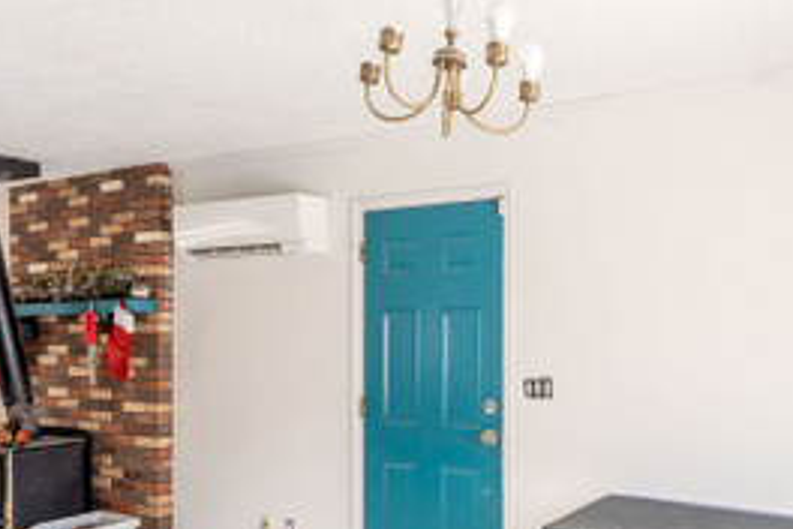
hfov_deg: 55.0
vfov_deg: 38.2
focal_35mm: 34
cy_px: 374
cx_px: 505
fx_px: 749
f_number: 8
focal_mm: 14
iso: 200
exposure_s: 1/6
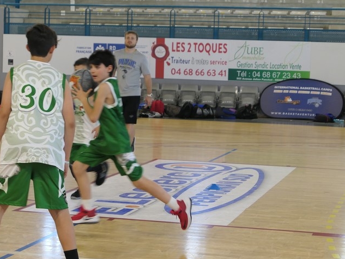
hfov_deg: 20.0
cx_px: 172
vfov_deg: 15.1
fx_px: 977
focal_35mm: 98
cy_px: 130
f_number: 2.8
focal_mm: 26.4
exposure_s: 1/125
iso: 800
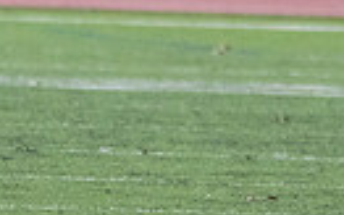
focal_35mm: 2949
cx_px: 659
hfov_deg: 0.7
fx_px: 27659
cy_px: -6
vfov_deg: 0.4
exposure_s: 1/1250
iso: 2000
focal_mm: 400
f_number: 5.6
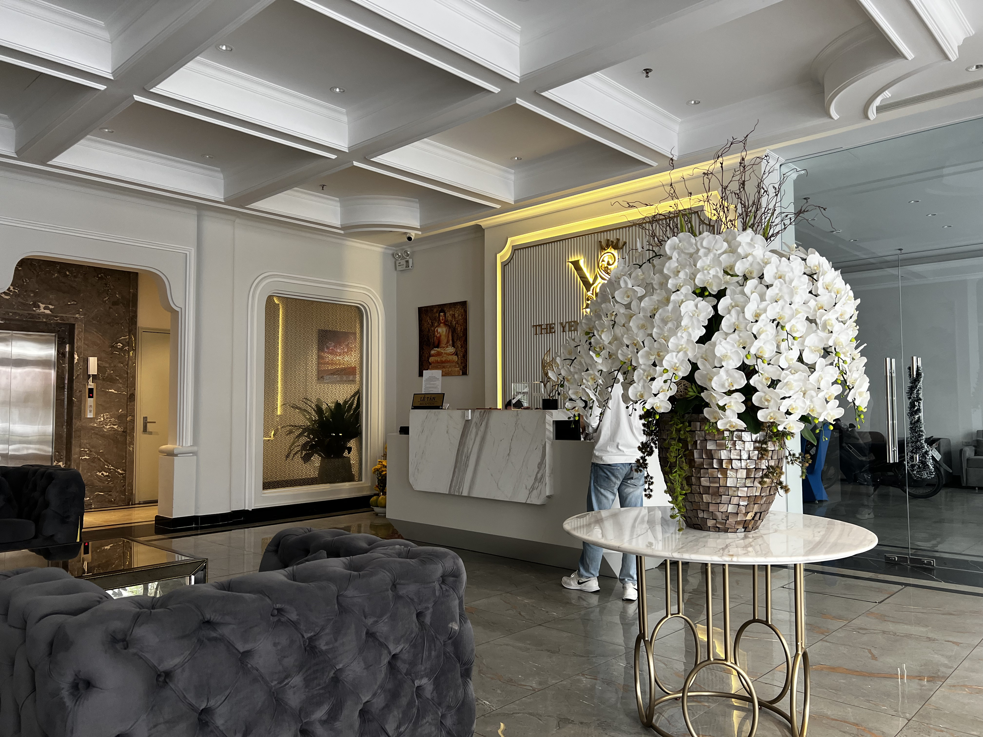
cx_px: 492
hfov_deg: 67.3
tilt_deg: +3.9
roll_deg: +0.6
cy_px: 368
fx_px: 738
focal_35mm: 26
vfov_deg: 53.1
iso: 125
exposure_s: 1/100
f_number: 1.5
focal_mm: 5.7
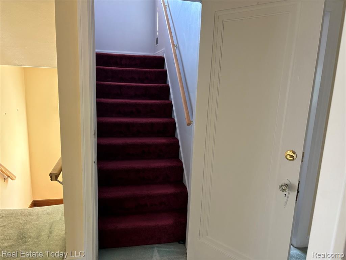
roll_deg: -2.6
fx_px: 260
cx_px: 173
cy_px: 130
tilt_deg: -10.6
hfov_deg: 67.3
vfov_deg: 53.1
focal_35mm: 26
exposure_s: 1/60
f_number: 1.6
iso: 200
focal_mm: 5.96
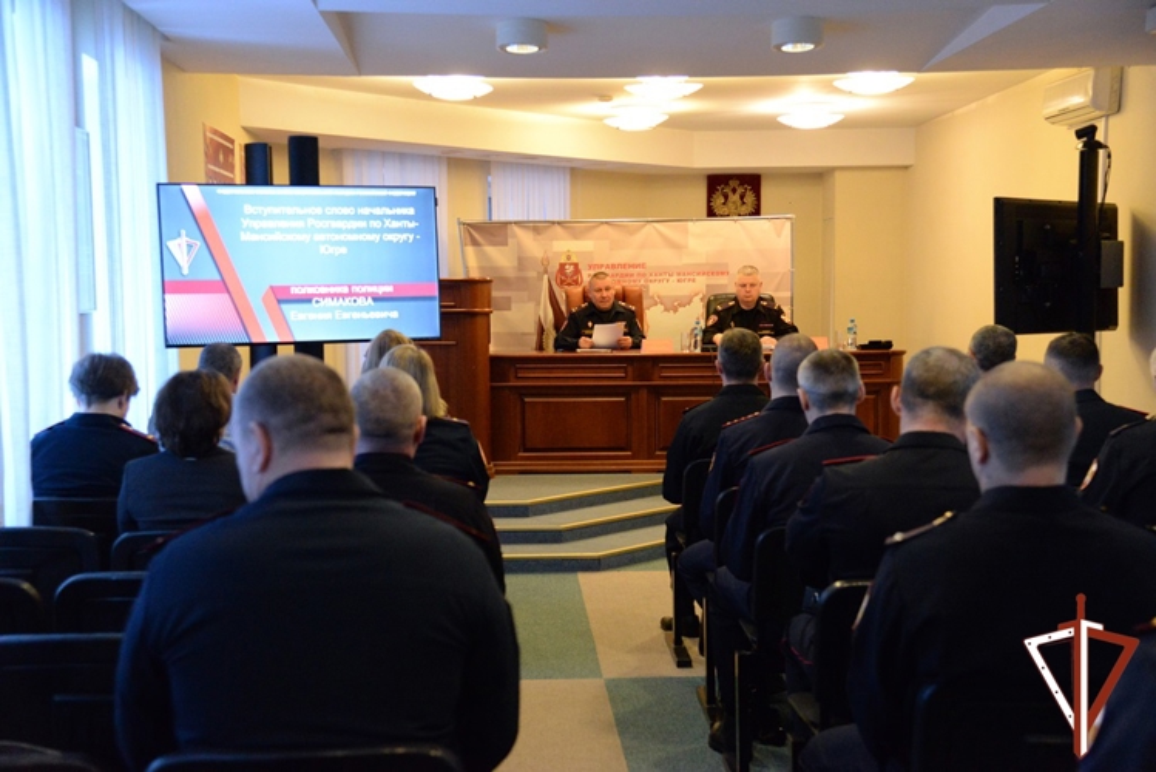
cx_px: 578
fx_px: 1606
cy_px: 386
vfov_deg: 27.0
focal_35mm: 50
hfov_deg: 39.6
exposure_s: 1/160
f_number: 4.5
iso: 6400
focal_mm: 50
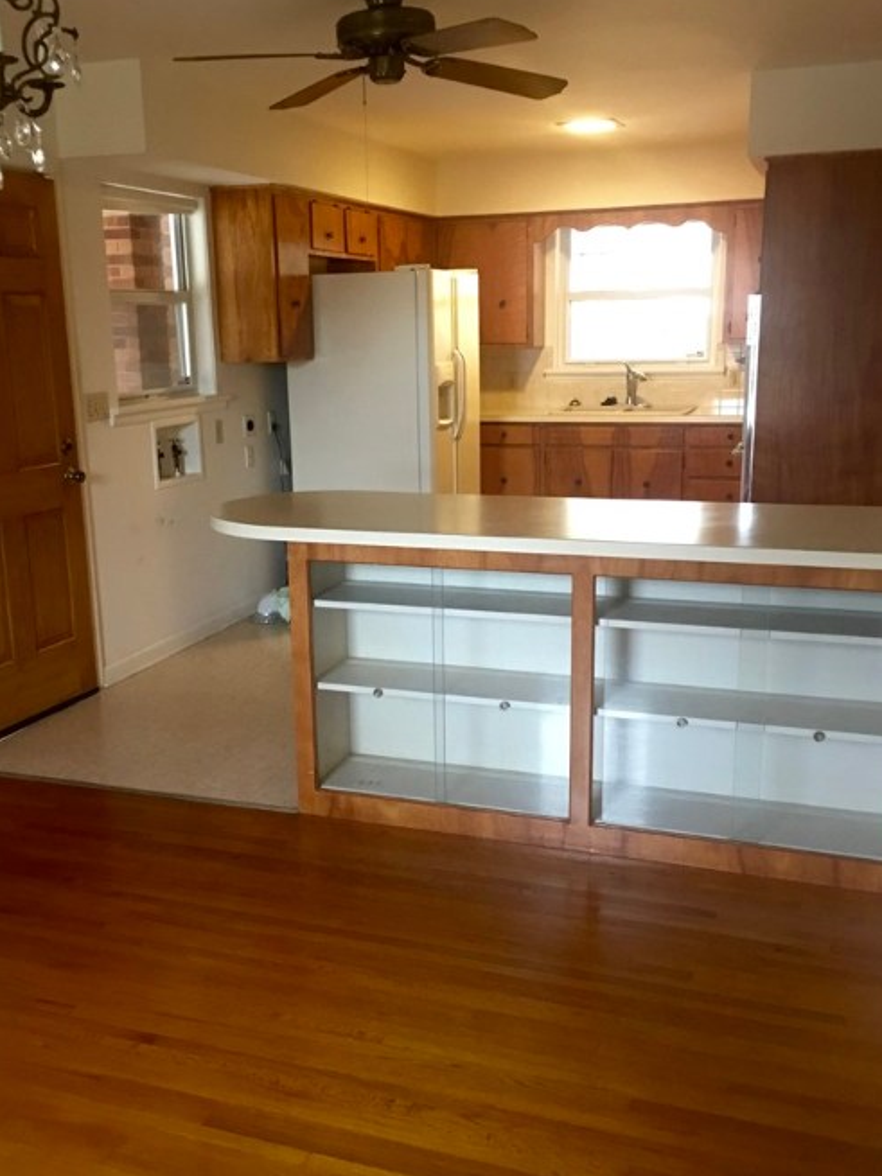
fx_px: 1155
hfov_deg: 41.8
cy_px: 616
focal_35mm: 34
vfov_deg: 53.9
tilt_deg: -13.4
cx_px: 413
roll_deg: +2.1
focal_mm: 4.15
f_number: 2.2
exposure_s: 1/4
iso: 80
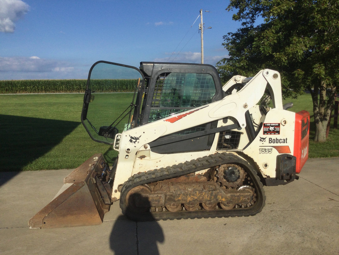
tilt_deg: -9.7
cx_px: 170
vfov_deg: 45.4
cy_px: 128
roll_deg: -0.9
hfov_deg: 58.4
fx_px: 304
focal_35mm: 31
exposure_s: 1/2331
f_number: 2.4
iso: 25
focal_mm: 3.3
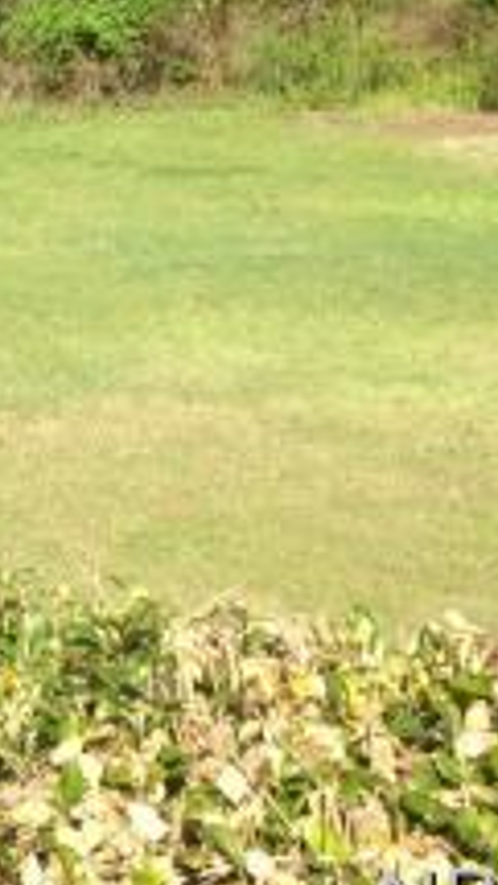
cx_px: -239
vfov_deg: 21.5
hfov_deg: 11.9
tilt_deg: -6.9
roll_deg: -1.0
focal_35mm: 97
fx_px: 2276
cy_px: 99
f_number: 2.4
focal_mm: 4.12
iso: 50
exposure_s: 1/753
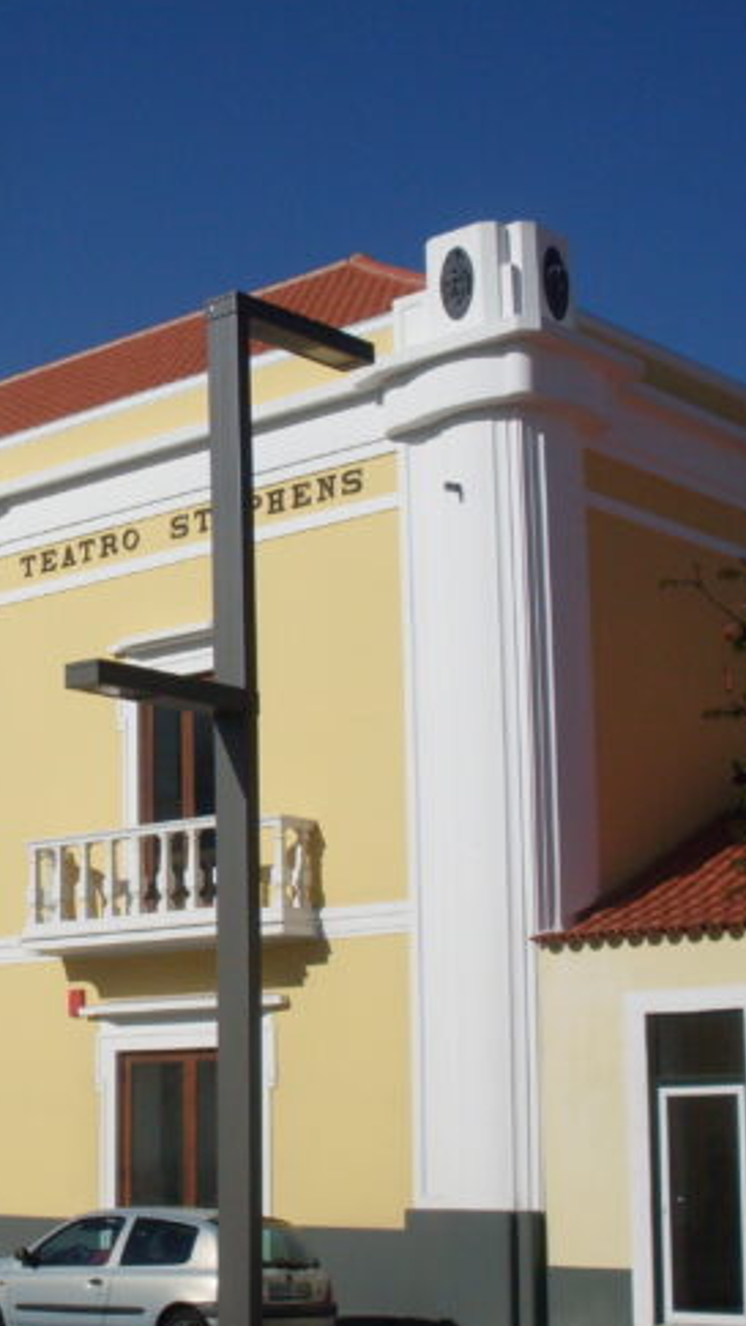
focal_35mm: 64
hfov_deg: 18.3
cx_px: -25
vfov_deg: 32.8
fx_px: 2249
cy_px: 759
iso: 80
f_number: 8.4
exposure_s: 1/500
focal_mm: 6.3
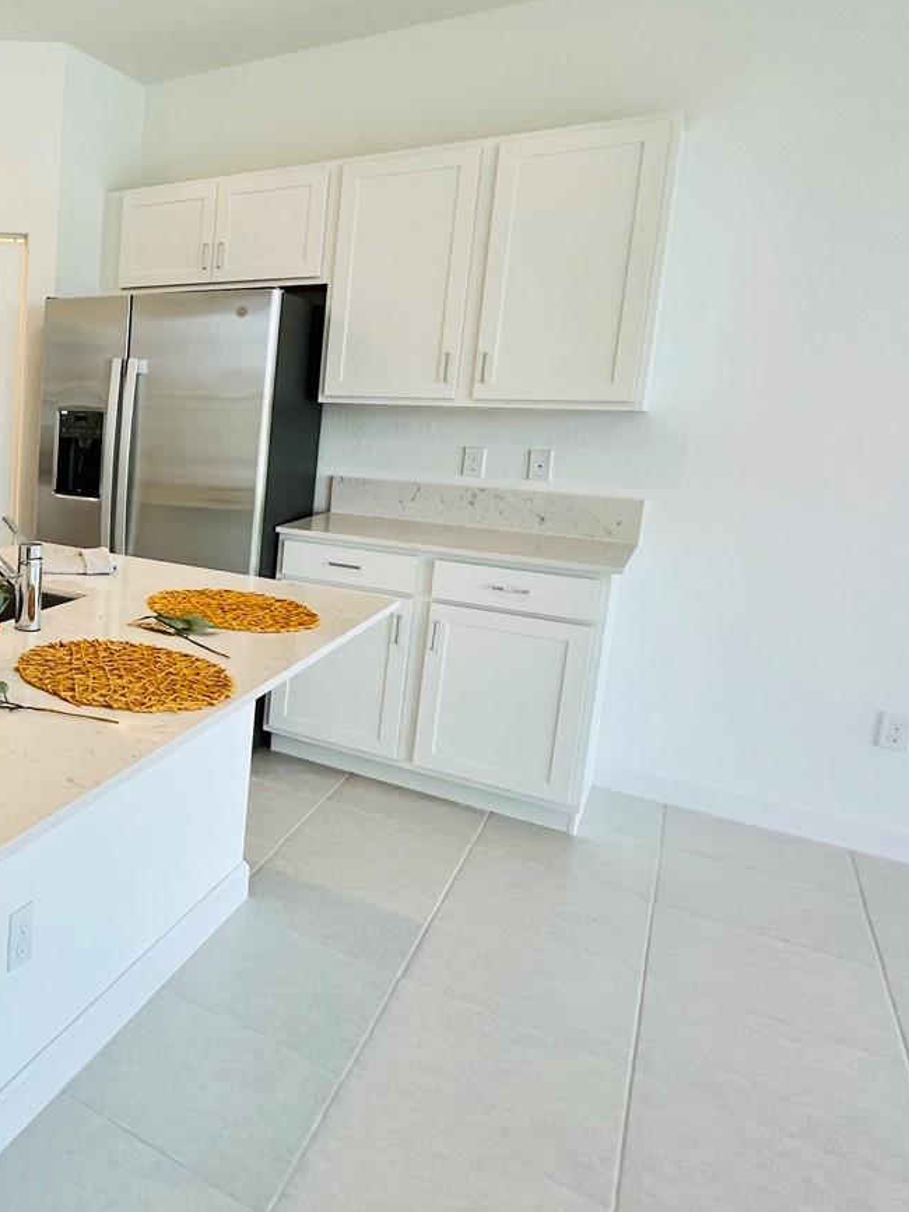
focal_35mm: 24
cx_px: -105
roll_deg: -1.6
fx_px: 841
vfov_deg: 71.2
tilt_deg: -9.2
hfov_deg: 43.2
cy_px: 512
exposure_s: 1/120
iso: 200
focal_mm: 1.57
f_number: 1.8
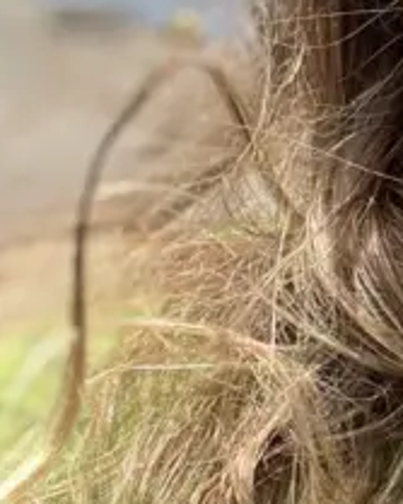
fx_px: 1671
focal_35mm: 112
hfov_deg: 12.7
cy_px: 229
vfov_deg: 17.2
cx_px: 683
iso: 32
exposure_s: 1/320
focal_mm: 2.71
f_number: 2.2
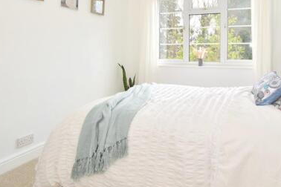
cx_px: 175
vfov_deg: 47.8
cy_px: 48
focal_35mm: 26
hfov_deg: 68.4
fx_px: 203
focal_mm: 10
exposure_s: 1/60
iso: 500
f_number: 22
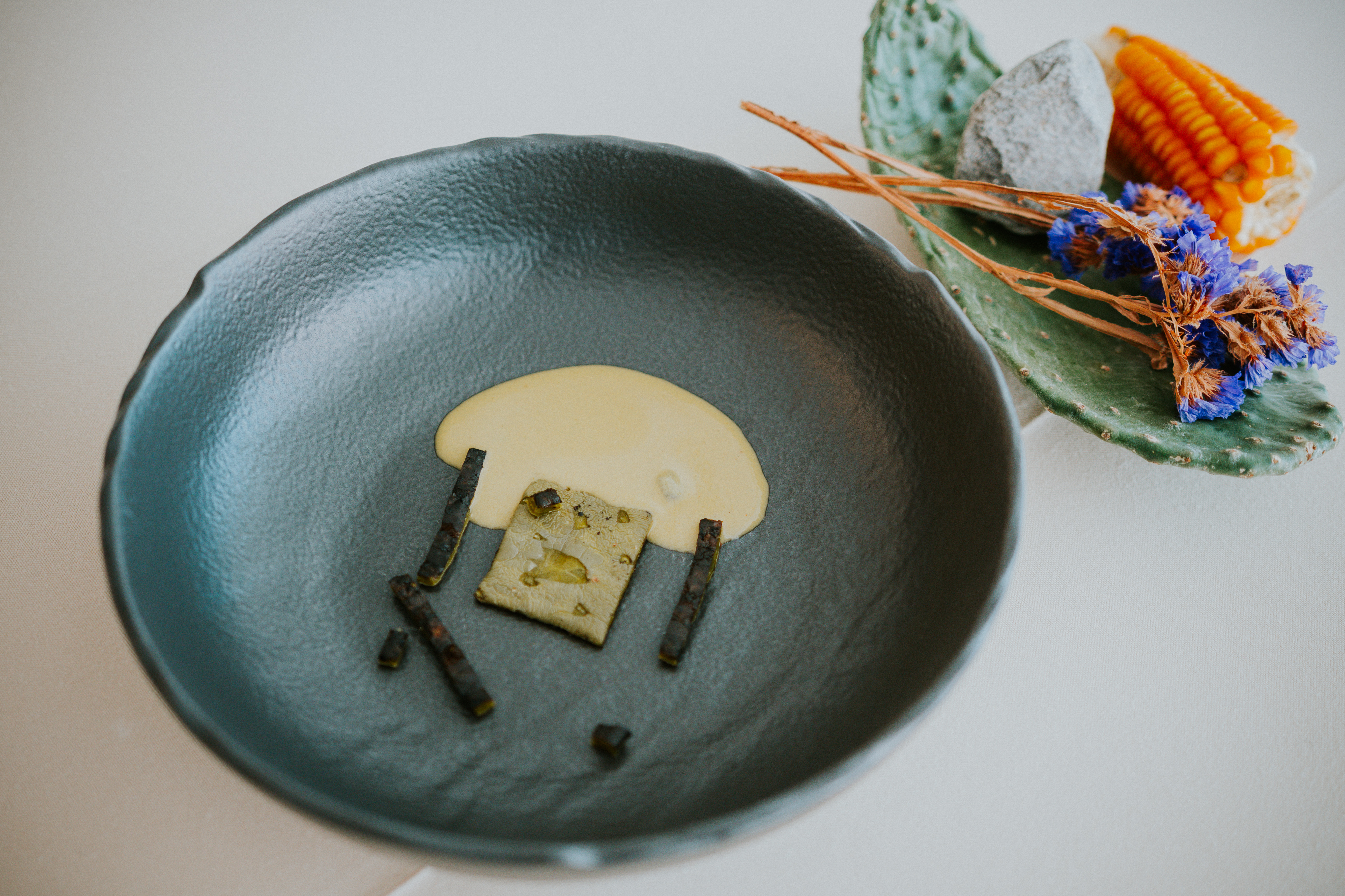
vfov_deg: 29.9
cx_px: 672
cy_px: 448
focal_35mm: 45
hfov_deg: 43.6
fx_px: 1681
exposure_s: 1/250
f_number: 1.8
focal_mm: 30
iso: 200
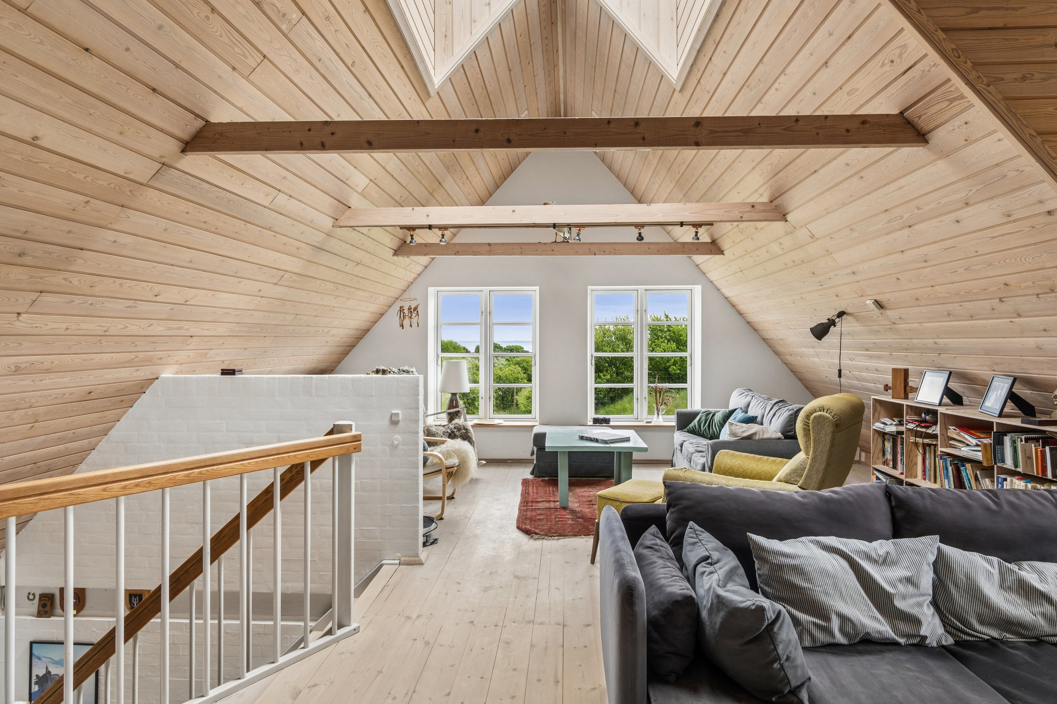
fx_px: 617
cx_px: 528
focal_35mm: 21
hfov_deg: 81.2
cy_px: 352
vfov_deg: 59.5
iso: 200
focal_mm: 14
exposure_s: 1/40
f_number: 8
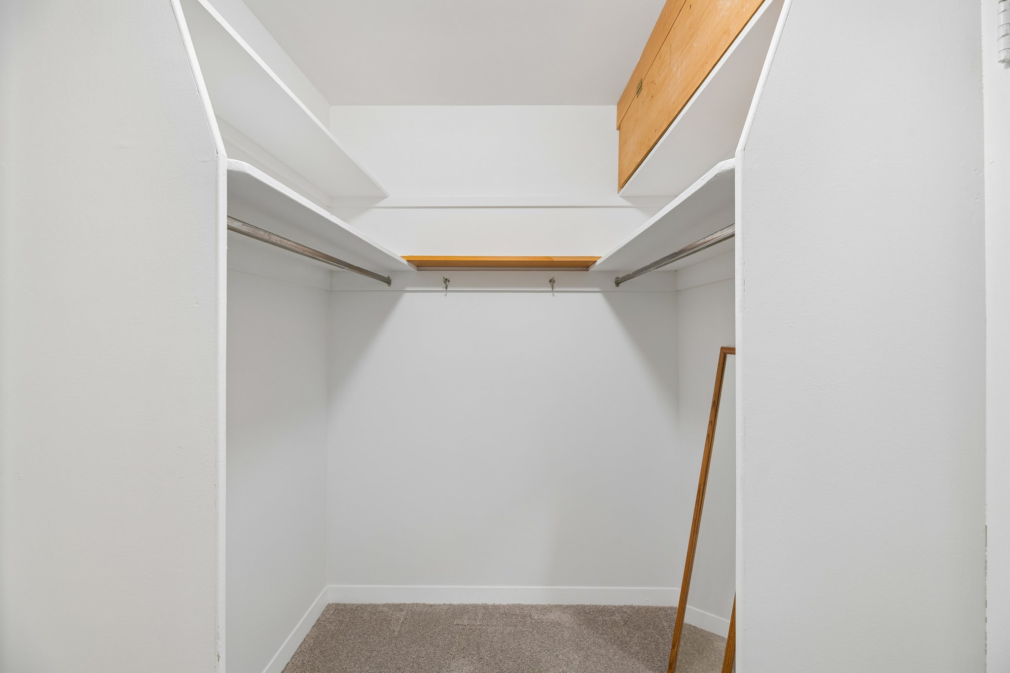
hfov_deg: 104.3
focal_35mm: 14
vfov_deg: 81.2
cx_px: 505
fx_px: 393
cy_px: 336
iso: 360
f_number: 8
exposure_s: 1/15
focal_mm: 14
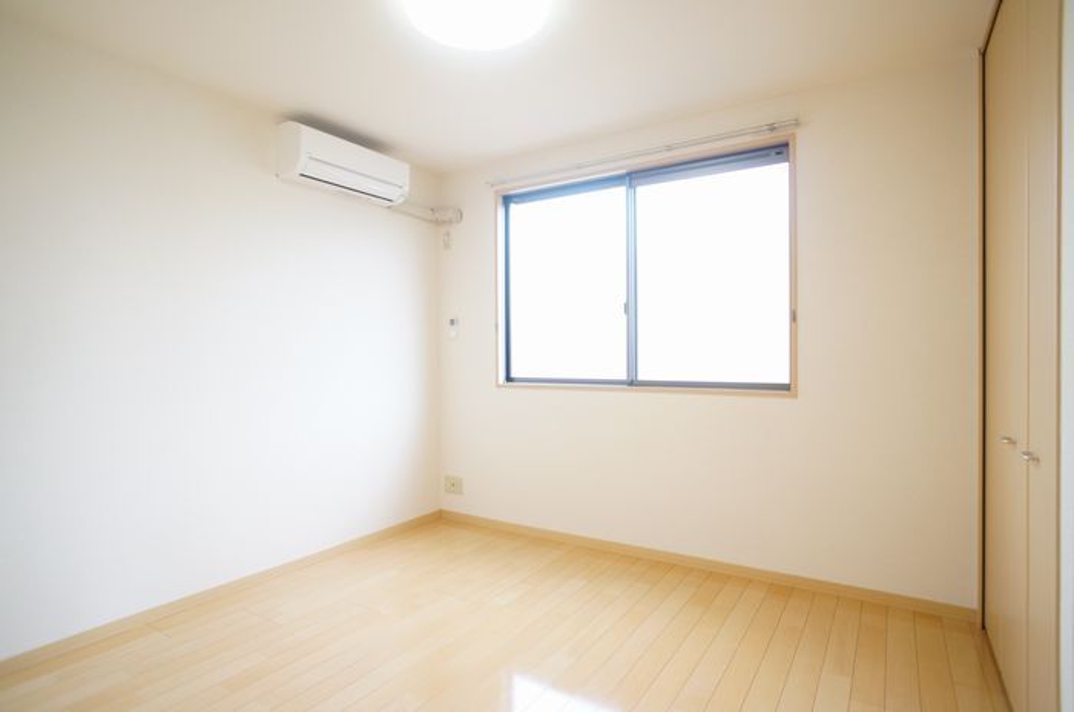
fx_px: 715
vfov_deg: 53.0
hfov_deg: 73.8
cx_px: 537
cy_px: 356
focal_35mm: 24
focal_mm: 16
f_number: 3.2
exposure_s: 1/200
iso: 800
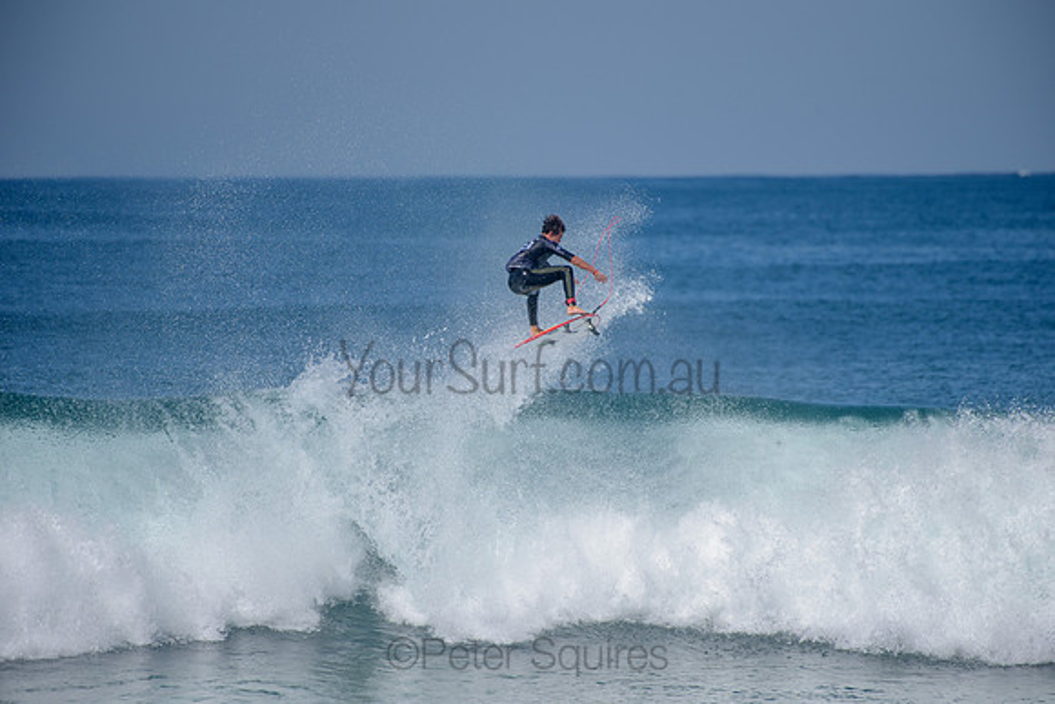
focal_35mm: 500
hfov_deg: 4.1
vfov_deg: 2.8
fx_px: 14656
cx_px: 528
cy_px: 352
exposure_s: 1/2000
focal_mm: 500
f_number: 5.6
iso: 160
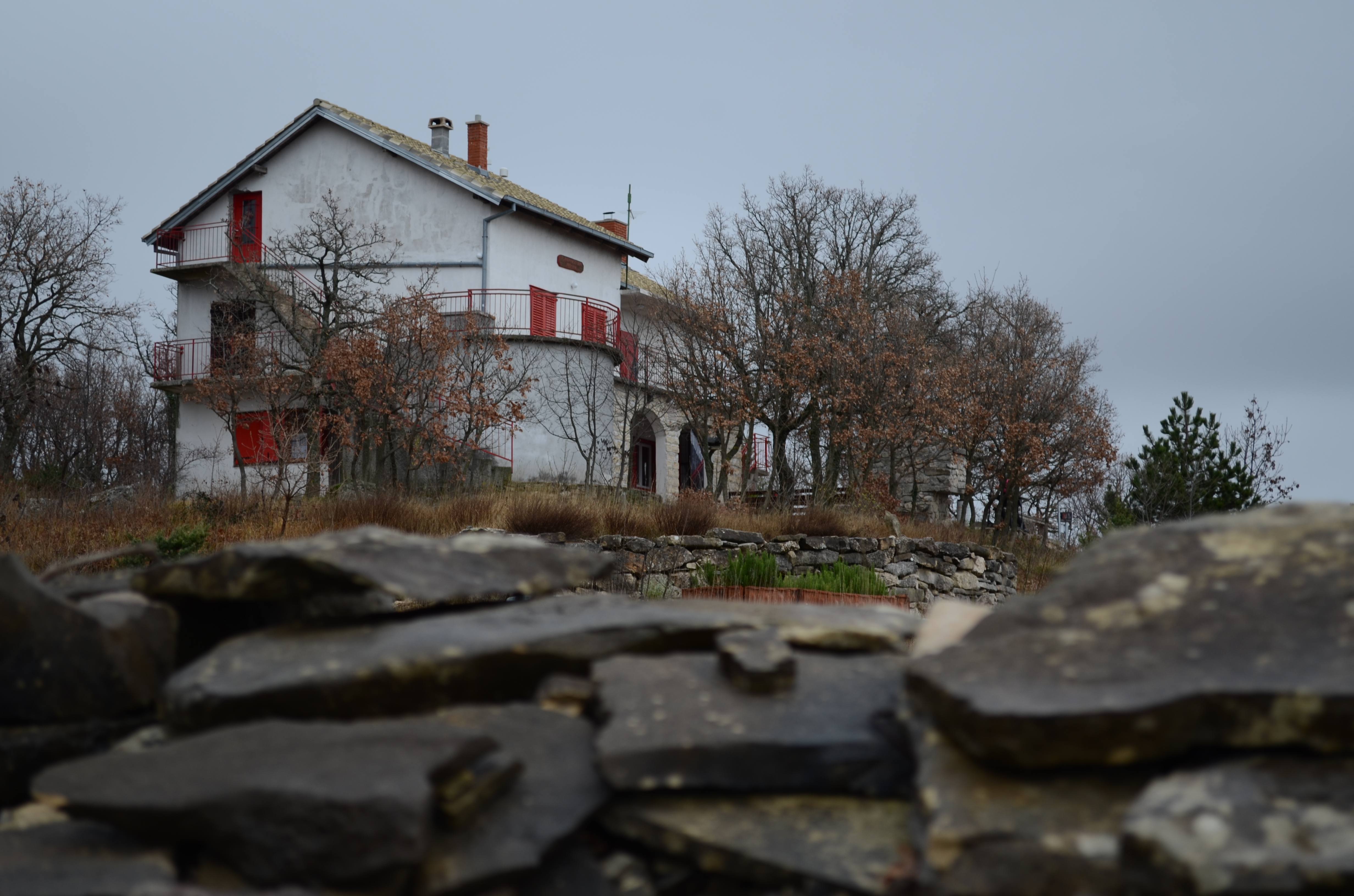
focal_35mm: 66
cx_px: 677
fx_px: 2477
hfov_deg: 30.6
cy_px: 448
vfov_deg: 20.5
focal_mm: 44
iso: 100
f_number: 5.3
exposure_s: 1/100
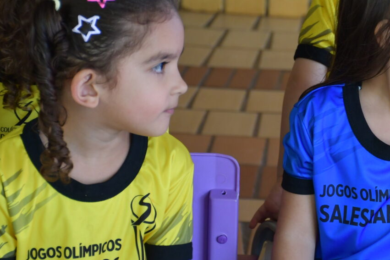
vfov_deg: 6.8
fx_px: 2199
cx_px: 433
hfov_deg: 10.0
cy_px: 113
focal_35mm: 203
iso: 1000
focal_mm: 60
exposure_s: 1/125
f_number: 5
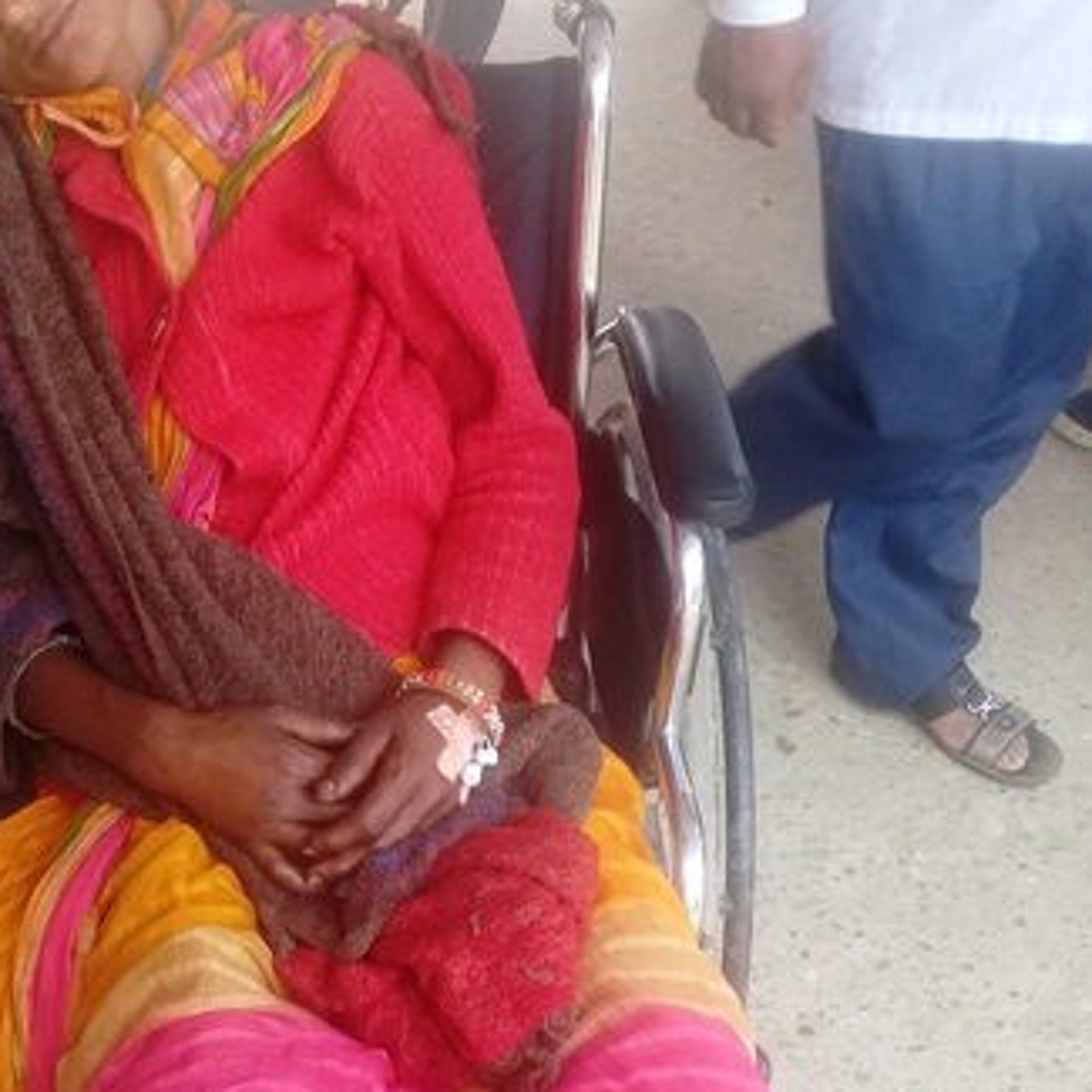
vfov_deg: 31.6
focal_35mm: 54
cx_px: 329
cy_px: 632
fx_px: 1927
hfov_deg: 31.3
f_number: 2.2
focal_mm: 3.3
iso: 64
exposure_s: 1/100
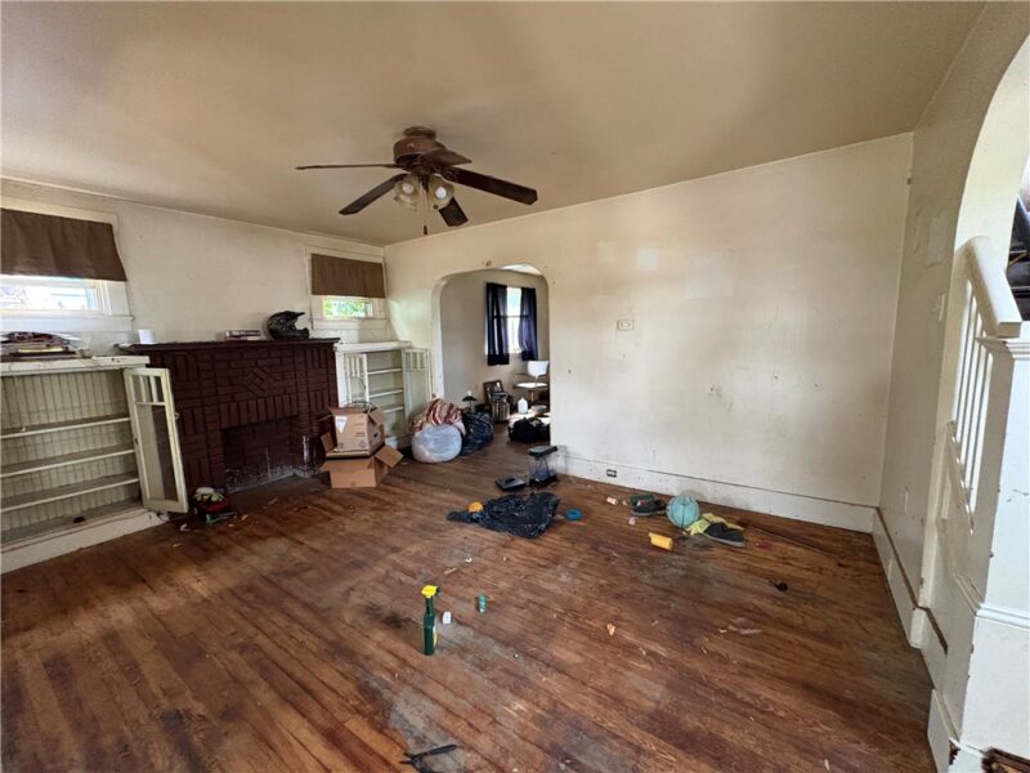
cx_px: 515
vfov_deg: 85.7
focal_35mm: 14
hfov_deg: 102.1
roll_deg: +1.9
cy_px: 386
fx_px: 417
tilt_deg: -6.7
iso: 640
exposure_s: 1/60
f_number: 2.2
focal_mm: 2.22
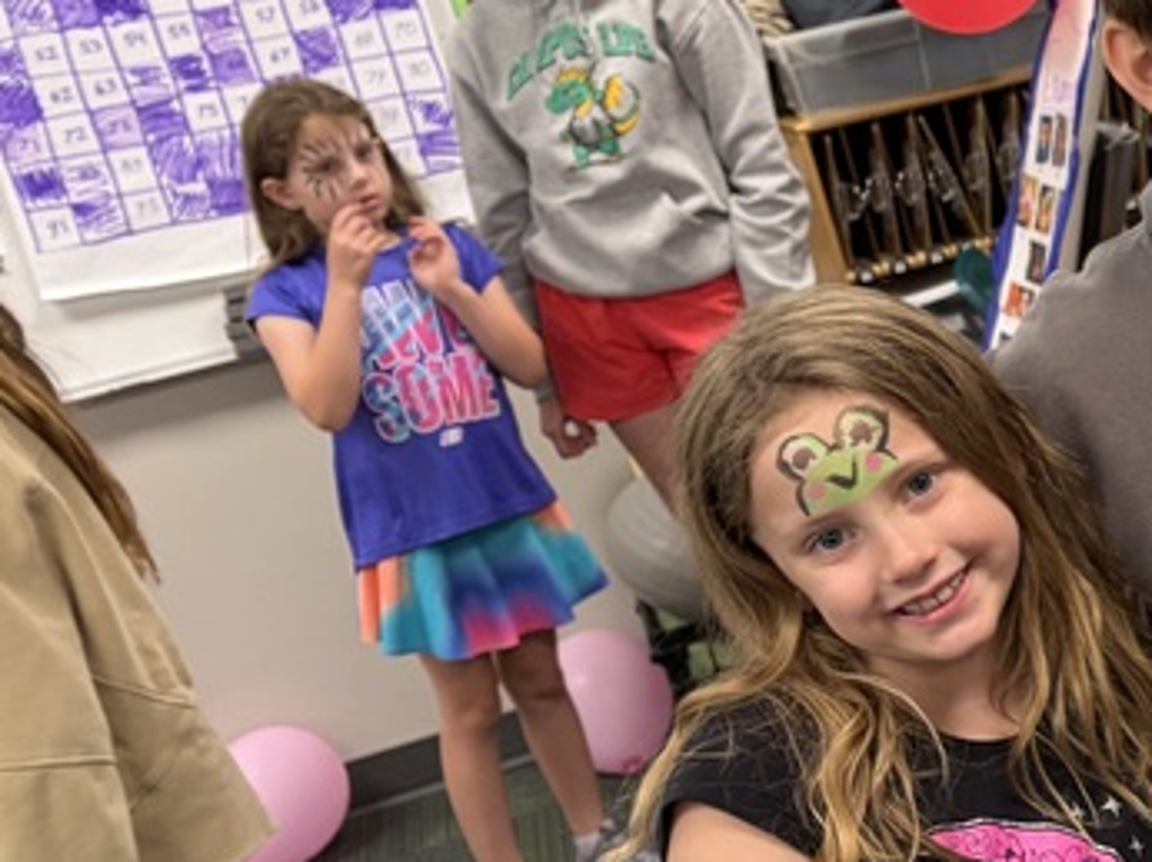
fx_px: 2561
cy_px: 526
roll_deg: +12.7
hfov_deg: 22.4
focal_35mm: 77
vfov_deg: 19.1
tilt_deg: -17.3
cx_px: 1545
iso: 125
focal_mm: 5.96
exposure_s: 1/60
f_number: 1.6
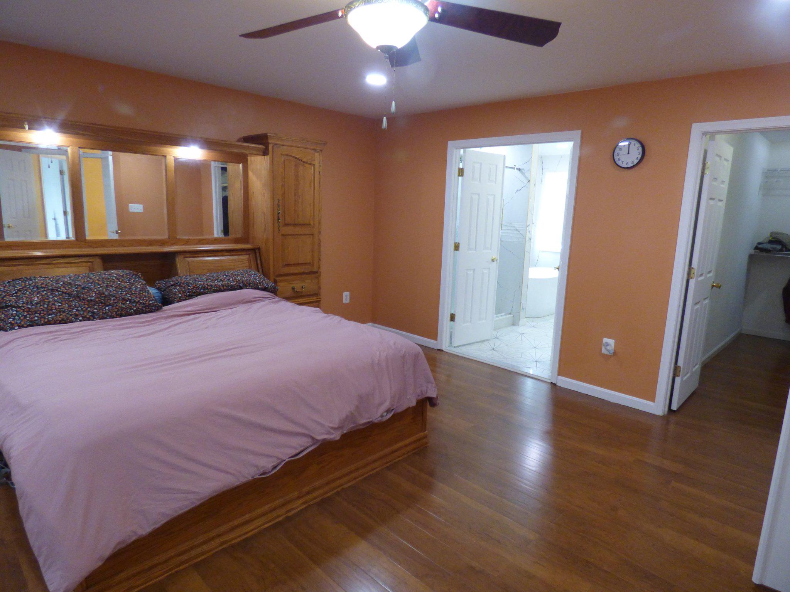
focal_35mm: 20
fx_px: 456
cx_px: 395
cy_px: 296
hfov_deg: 81.7
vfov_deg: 66.0
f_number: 2.8
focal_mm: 3.58
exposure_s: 1/20
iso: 400
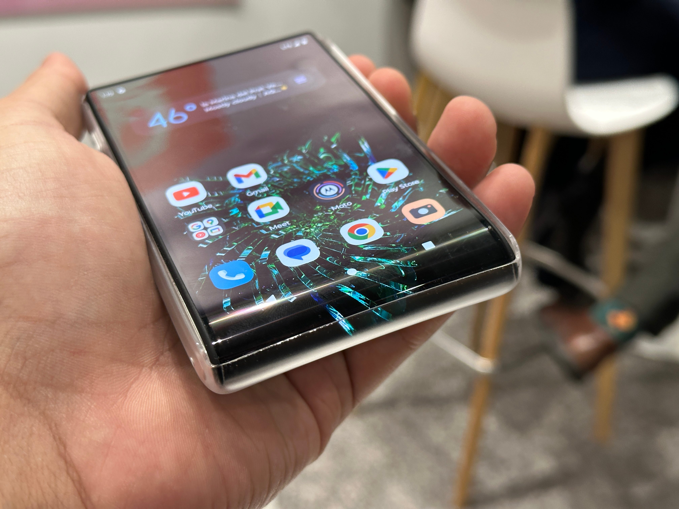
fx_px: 942
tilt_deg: -29.8
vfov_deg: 30.3
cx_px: 340
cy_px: 254
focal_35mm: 48
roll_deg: -3.8
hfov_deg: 39.7
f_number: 1.78
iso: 160
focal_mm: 6.86
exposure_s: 1/50
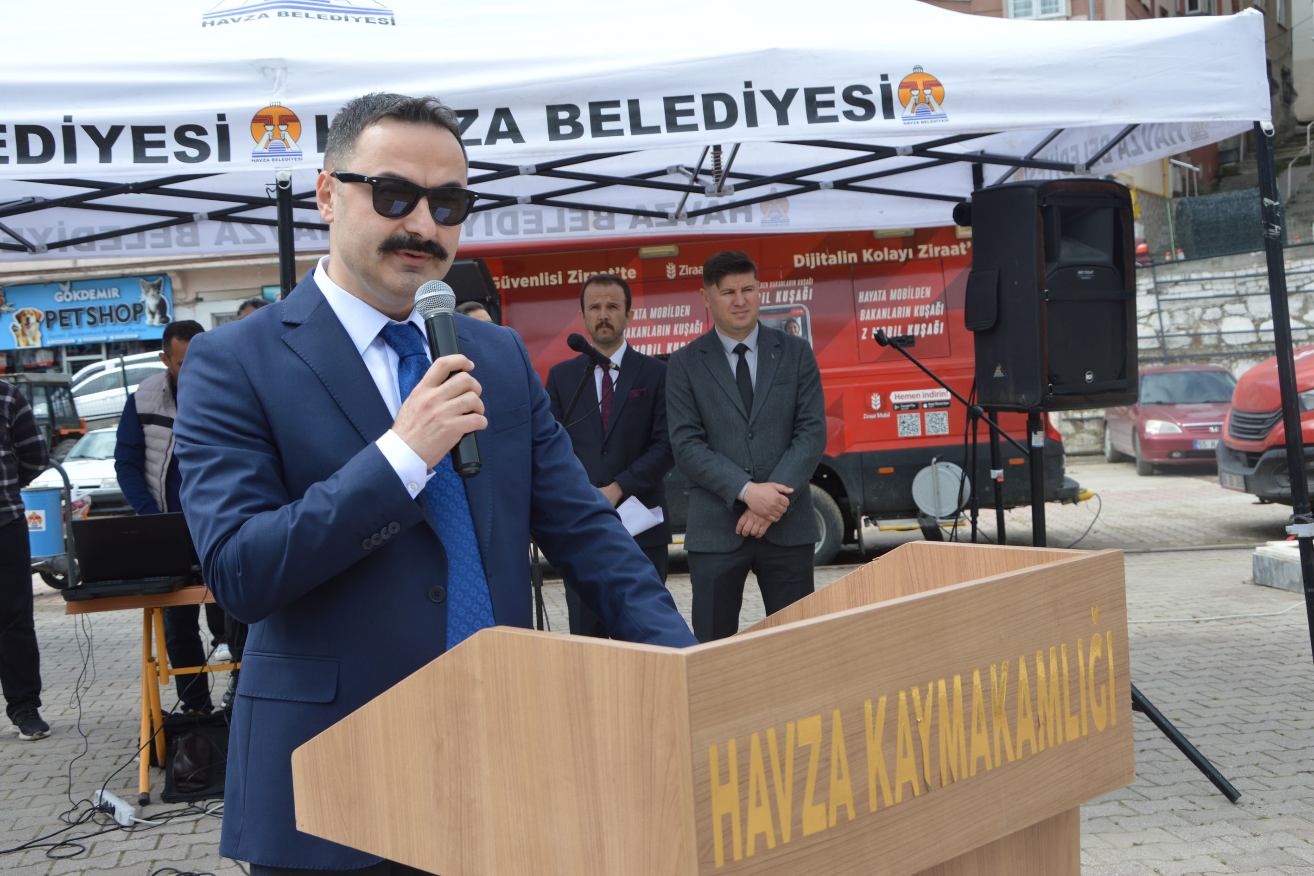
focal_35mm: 42
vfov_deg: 31.9
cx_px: 657
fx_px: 1533
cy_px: 438
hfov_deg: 46.4
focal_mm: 28
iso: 100
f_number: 8
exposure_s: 1/250
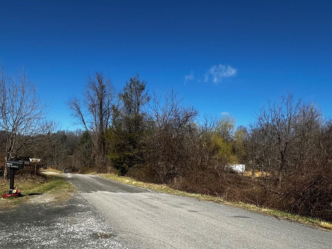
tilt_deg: -9.9
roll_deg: -1.4
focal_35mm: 26
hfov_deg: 66.8
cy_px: 178
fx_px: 249
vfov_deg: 51.4
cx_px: 138
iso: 50
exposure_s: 1/2257
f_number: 2.2
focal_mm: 2.22
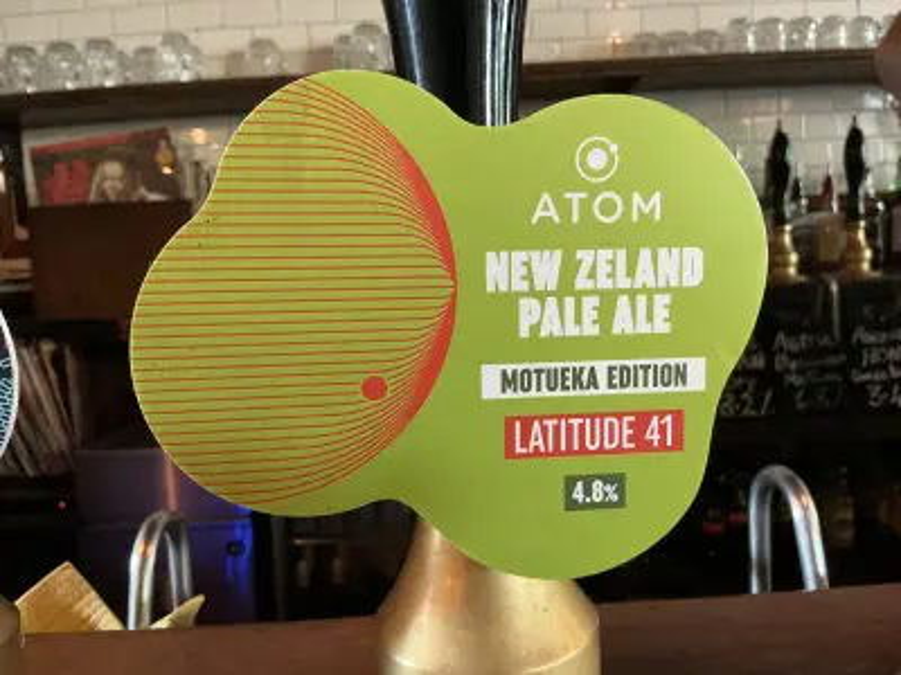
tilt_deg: -7.1
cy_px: 338
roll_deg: +3.3
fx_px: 729
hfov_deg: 63.4
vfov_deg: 49.7
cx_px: 450
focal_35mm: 28
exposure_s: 1/30
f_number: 1.8
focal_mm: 3
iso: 400
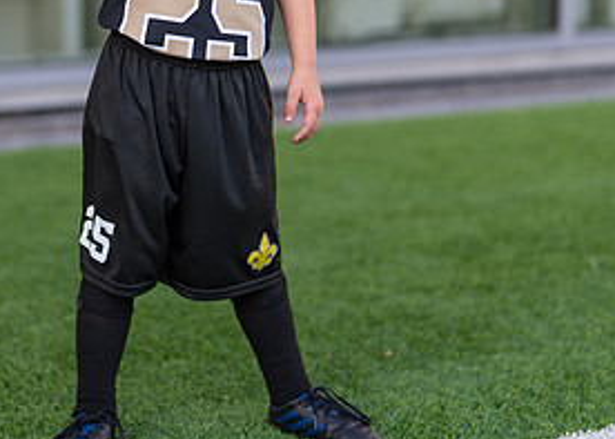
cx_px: 201
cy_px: 24
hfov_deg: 16.7
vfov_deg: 11.9
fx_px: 2095
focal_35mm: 120
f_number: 1.2
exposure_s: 1/1000
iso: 200
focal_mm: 50
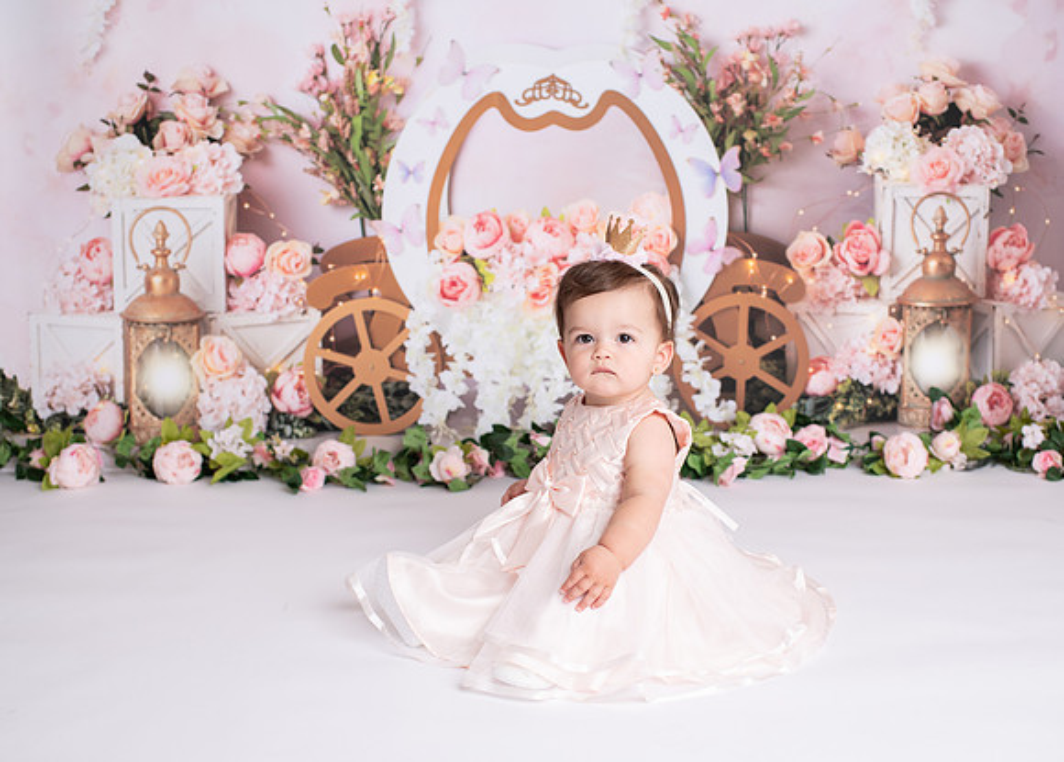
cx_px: 542
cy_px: 407
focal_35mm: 40
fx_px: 1204
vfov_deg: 35.1
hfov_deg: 47.7
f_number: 3.5
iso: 200
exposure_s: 1/200
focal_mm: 35
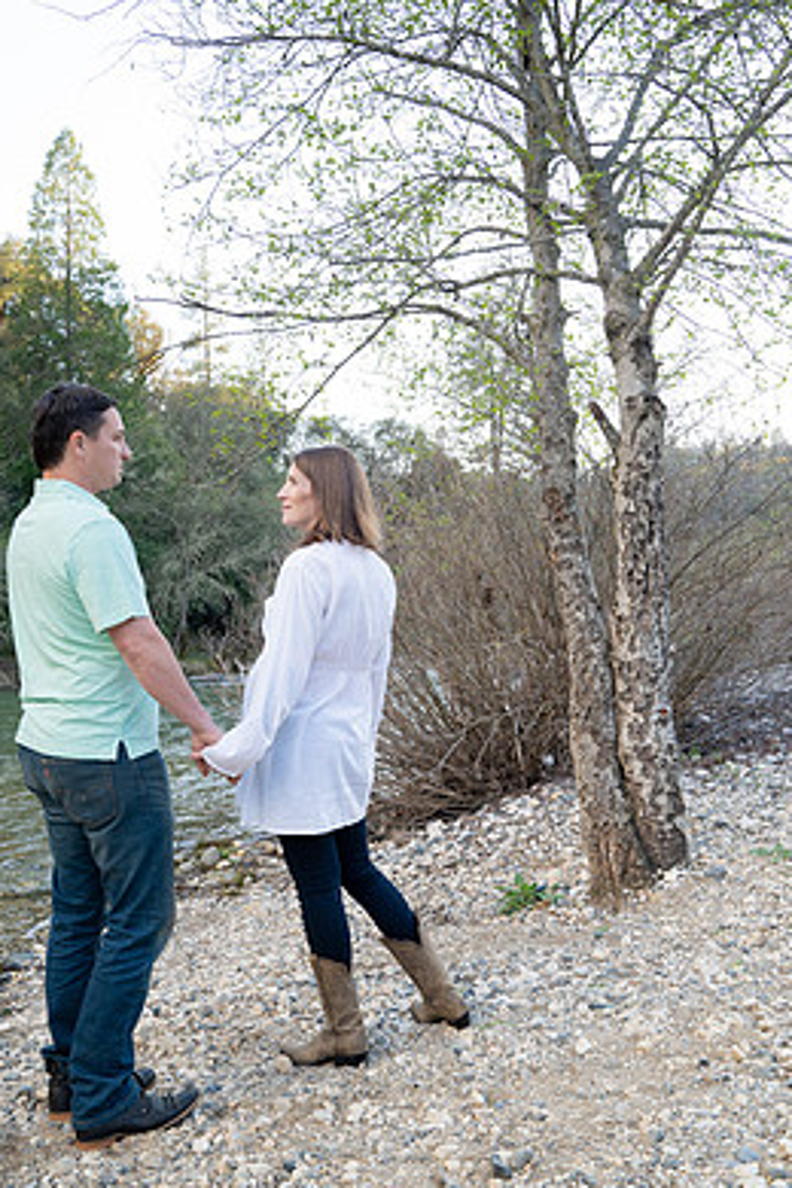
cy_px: 573
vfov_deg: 61.9
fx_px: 990
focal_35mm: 30
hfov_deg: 43.5
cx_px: 350
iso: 500
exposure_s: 1/125
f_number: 5.6
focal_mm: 26
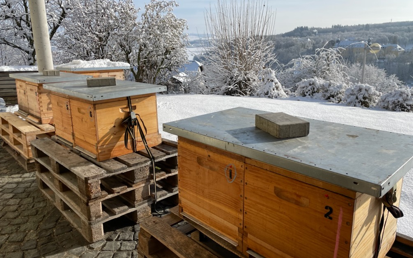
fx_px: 315
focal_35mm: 28
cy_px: 117
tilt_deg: -12.3
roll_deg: +0.8
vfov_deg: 44.5
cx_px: 204
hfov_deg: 66.5
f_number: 1.6
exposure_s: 1/4831
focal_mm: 4.2
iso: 32
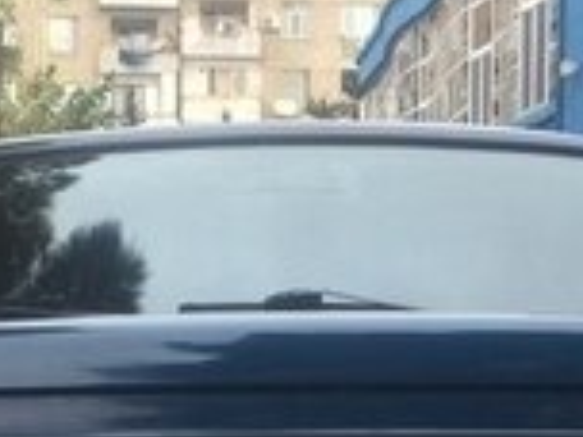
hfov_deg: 15.6
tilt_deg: -7.9
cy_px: 684
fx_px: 2122
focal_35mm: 126
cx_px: 199
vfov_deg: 11.2
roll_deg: +0.4
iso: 32
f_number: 2.2
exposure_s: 1/100
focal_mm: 4.15
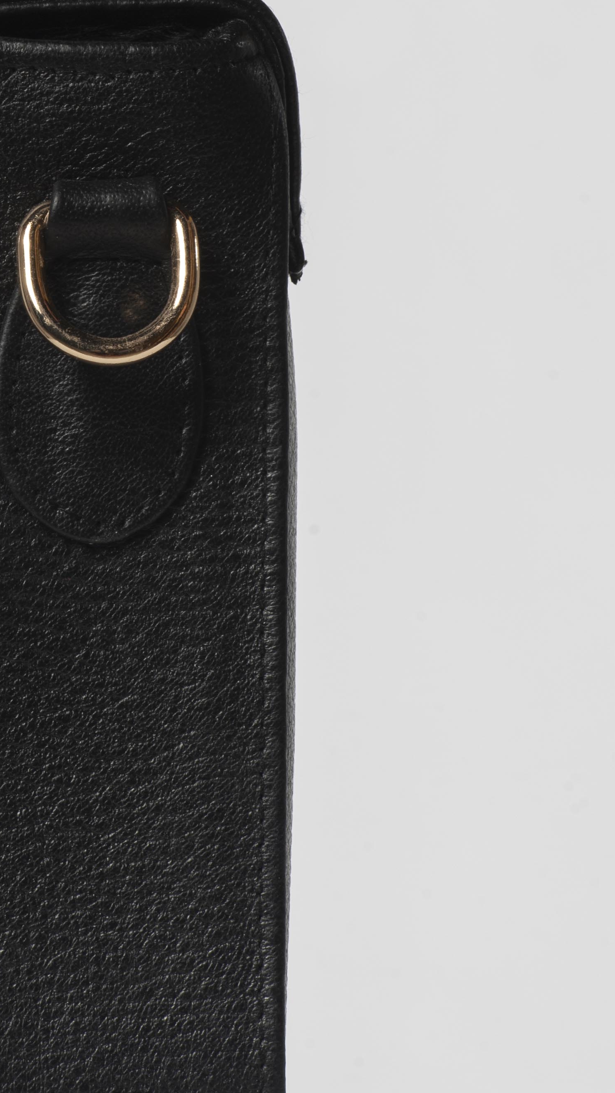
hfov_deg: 2.5
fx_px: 13885
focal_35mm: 479
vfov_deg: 4.5
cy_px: 210
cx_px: 114
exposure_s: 1/160
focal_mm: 200
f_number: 16
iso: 100
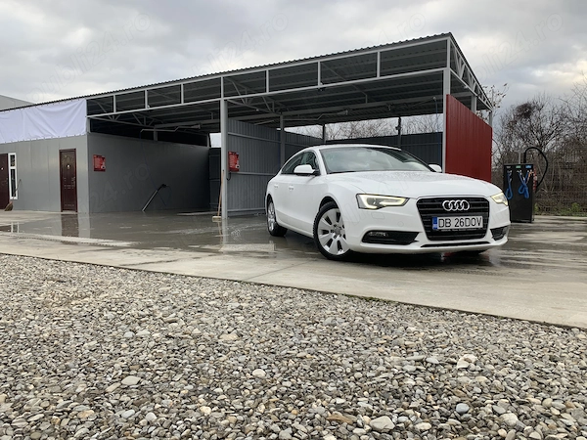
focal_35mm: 26
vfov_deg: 53.1
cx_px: 294
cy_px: 220
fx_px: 441
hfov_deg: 67.3
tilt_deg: -3.6
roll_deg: -1.2
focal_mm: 4.25
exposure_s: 1/362
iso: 25
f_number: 1.8
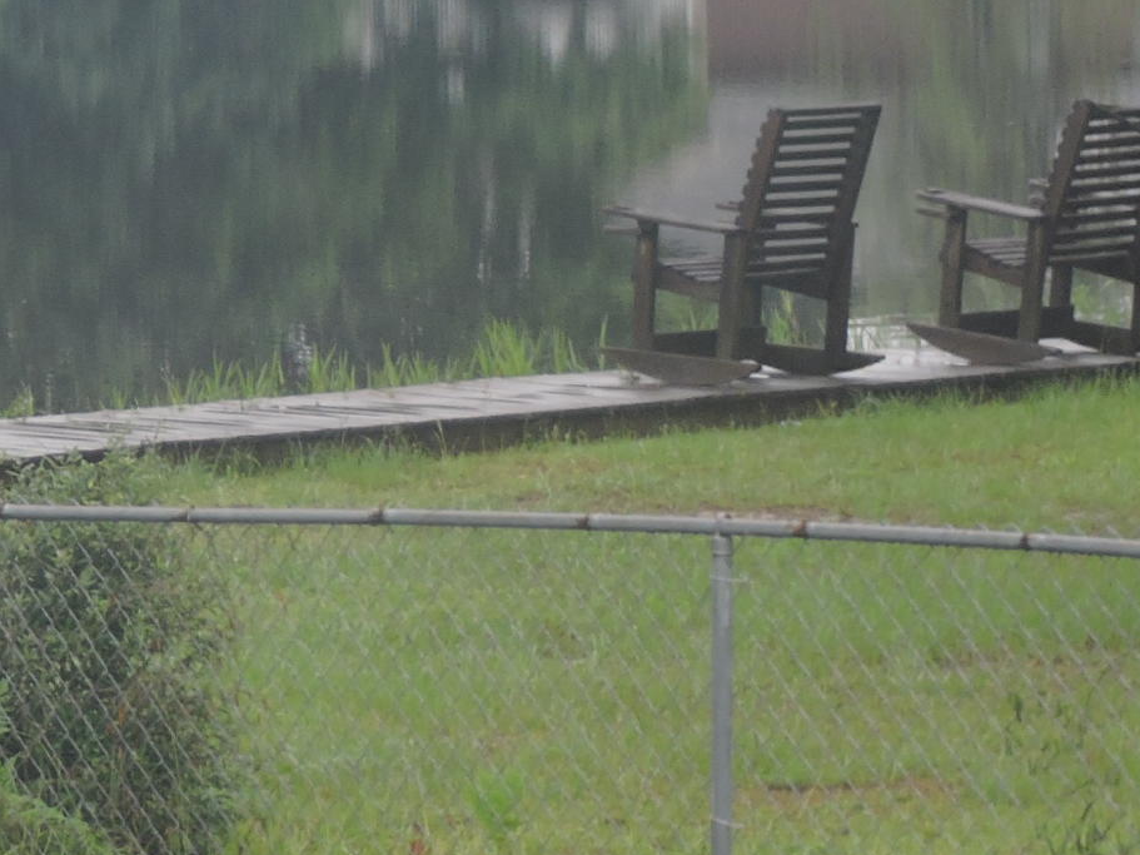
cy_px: -487
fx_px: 10307
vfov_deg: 4.7
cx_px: -387
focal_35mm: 313
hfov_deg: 6.3
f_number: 4.8
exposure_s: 1/125
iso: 100
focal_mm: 17
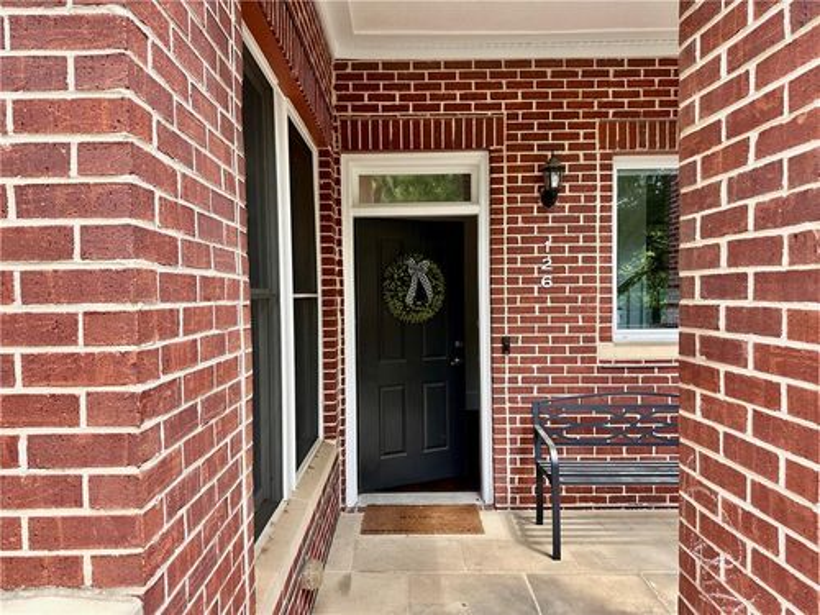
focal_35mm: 24
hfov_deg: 71.6
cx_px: 410
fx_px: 569
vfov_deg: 56.8
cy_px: 308
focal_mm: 6.86
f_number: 1.78
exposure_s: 1/428
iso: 80
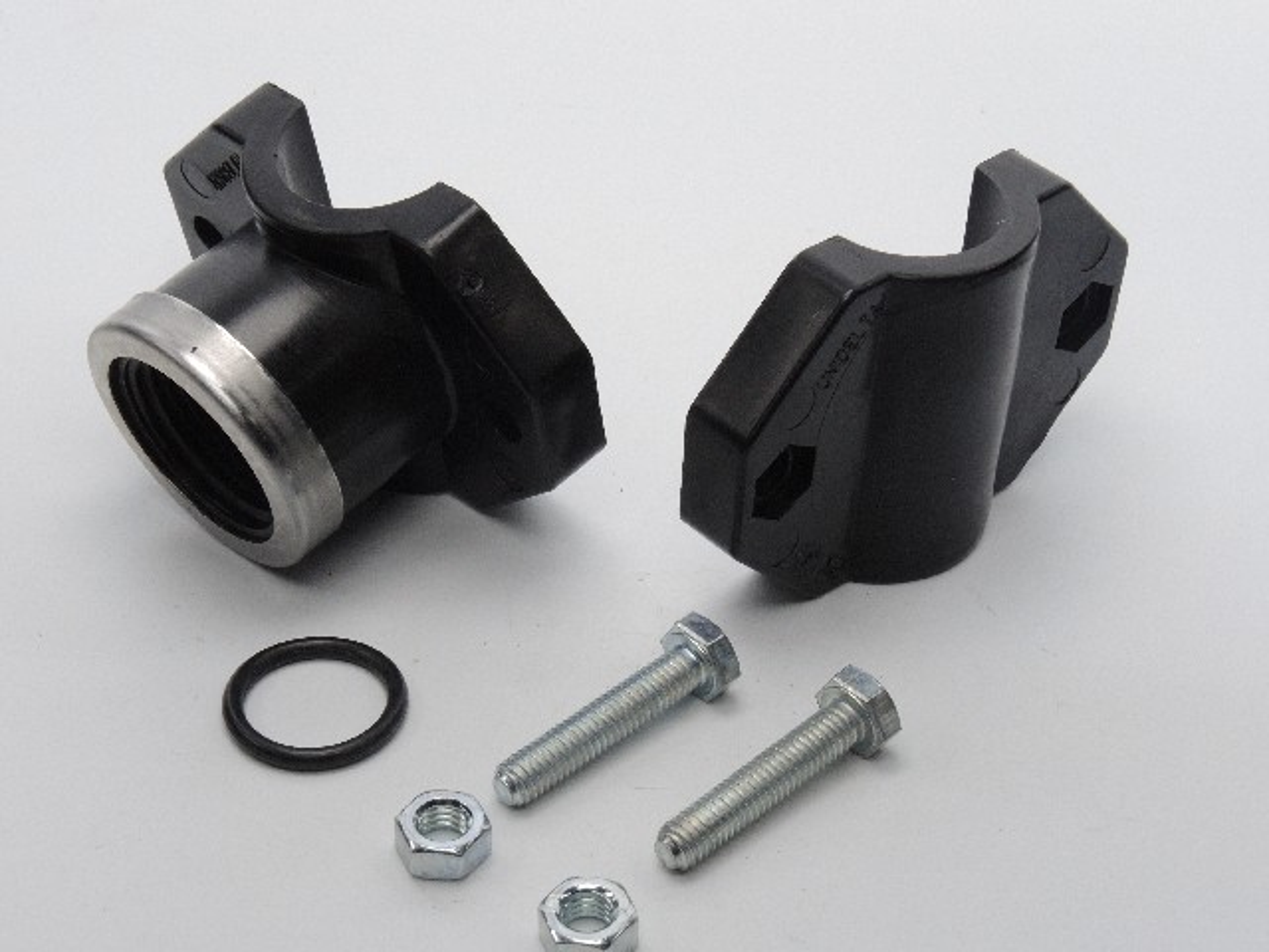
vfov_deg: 22.3
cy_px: 476
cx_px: 634
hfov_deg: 29.4
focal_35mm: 66
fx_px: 2420
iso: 400
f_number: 8
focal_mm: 14.1
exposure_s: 1/400
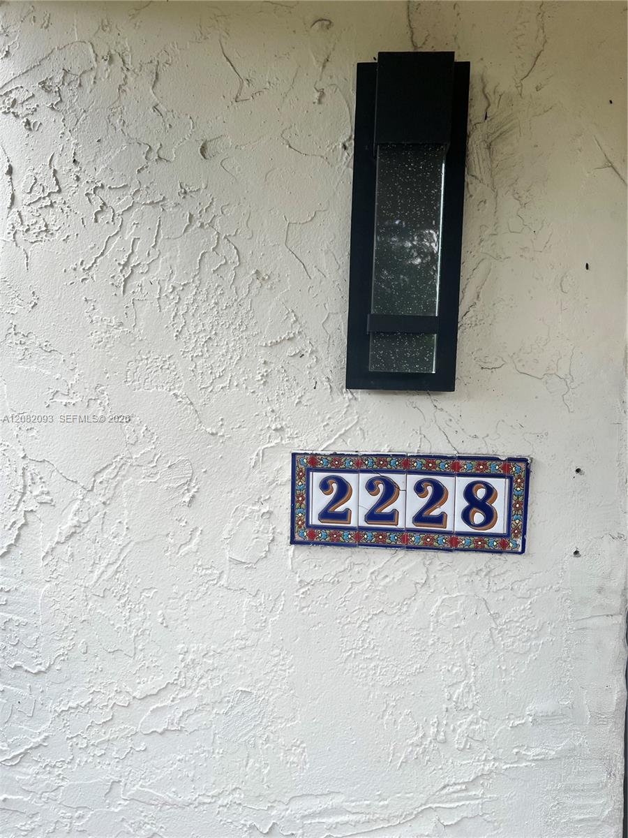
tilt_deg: -0.2
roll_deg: -0.2
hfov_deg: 53.1
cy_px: 419
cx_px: 314
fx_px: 629
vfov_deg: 67.3
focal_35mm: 26
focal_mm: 5.7
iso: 50
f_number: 1.5
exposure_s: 1/461
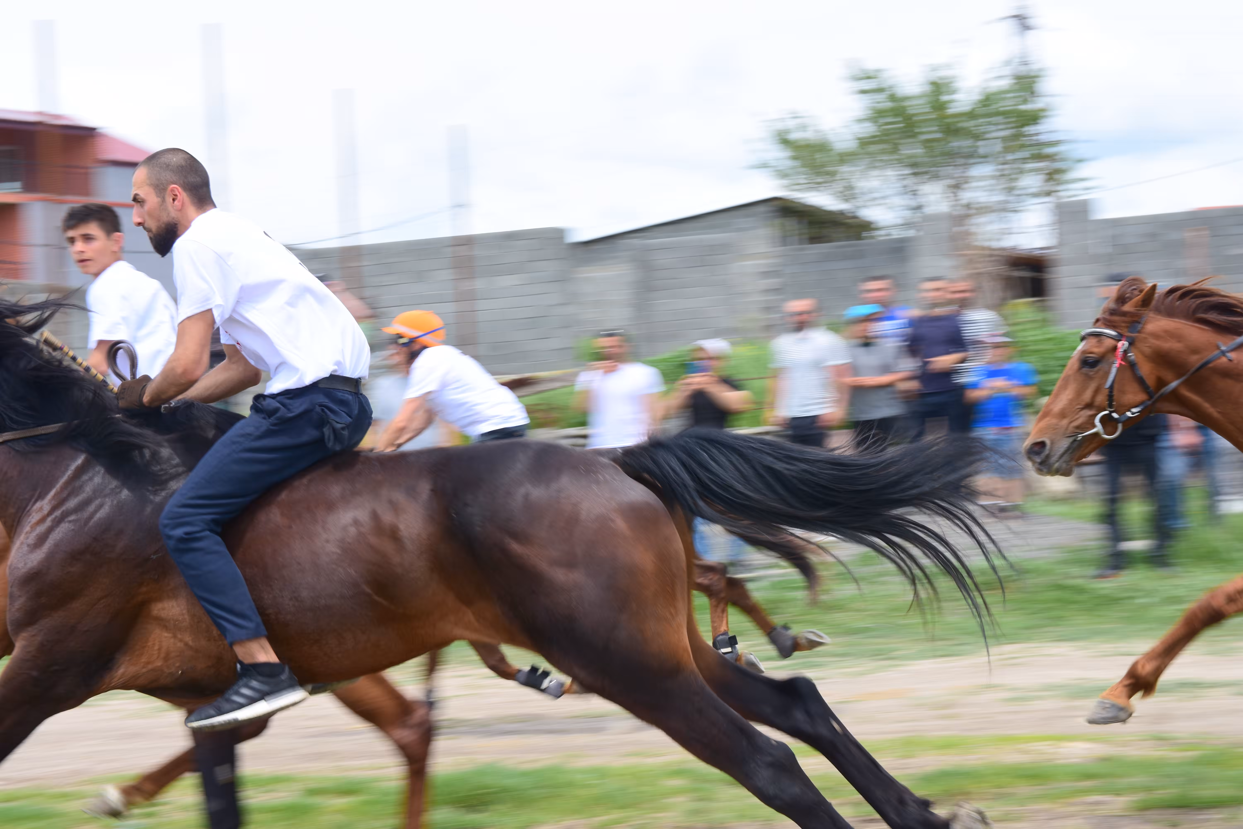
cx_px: 622
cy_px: 414
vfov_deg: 18.2
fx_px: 2589
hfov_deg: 27.0
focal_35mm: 75
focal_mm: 50
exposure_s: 1/160
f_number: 8
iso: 125
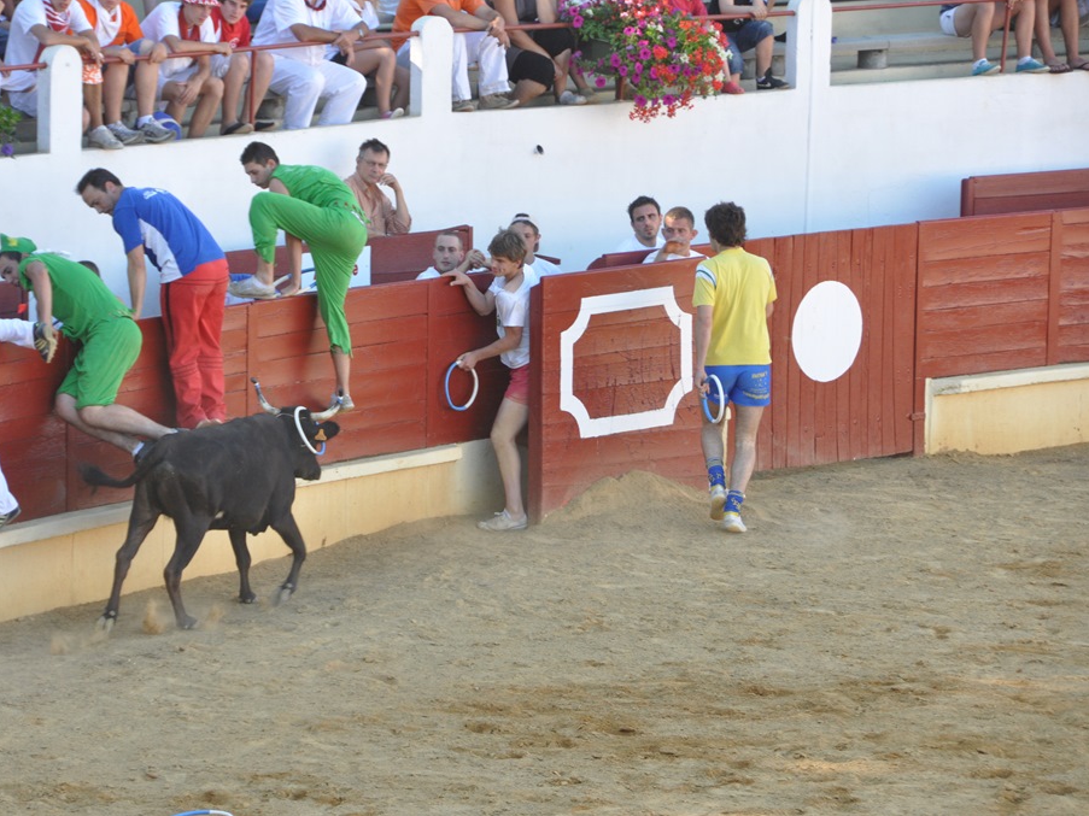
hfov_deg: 10.1
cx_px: 475
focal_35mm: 196
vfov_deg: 7.6
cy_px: 409
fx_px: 6165
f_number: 8
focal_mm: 120
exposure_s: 1/250
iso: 640
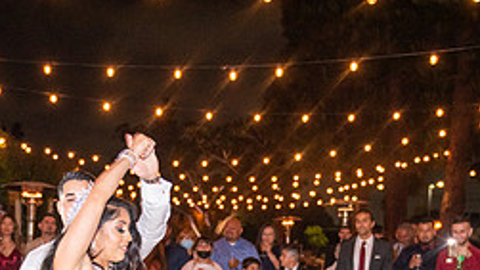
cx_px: 201
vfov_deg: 15.4
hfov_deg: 28.2
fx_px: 954
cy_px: 332
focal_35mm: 75
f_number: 2.8
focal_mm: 31
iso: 1250
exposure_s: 1/125
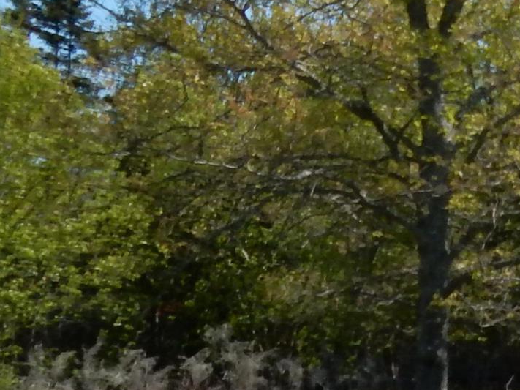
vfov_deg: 13.6
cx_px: 1099
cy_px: 346
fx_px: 1622
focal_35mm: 108
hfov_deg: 14.5
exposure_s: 1/1250
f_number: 3.7
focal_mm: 4.5
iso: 125
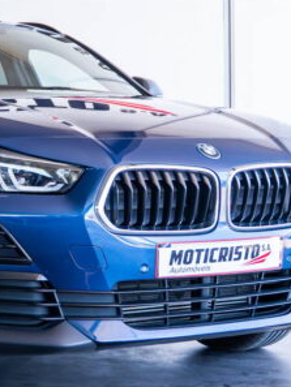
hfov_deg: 14.9
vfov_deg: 20.2
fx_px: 1086
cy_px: 147
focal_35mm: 97
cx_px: -35
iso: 1000
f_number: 2.8
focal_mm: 26
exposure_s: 1/640
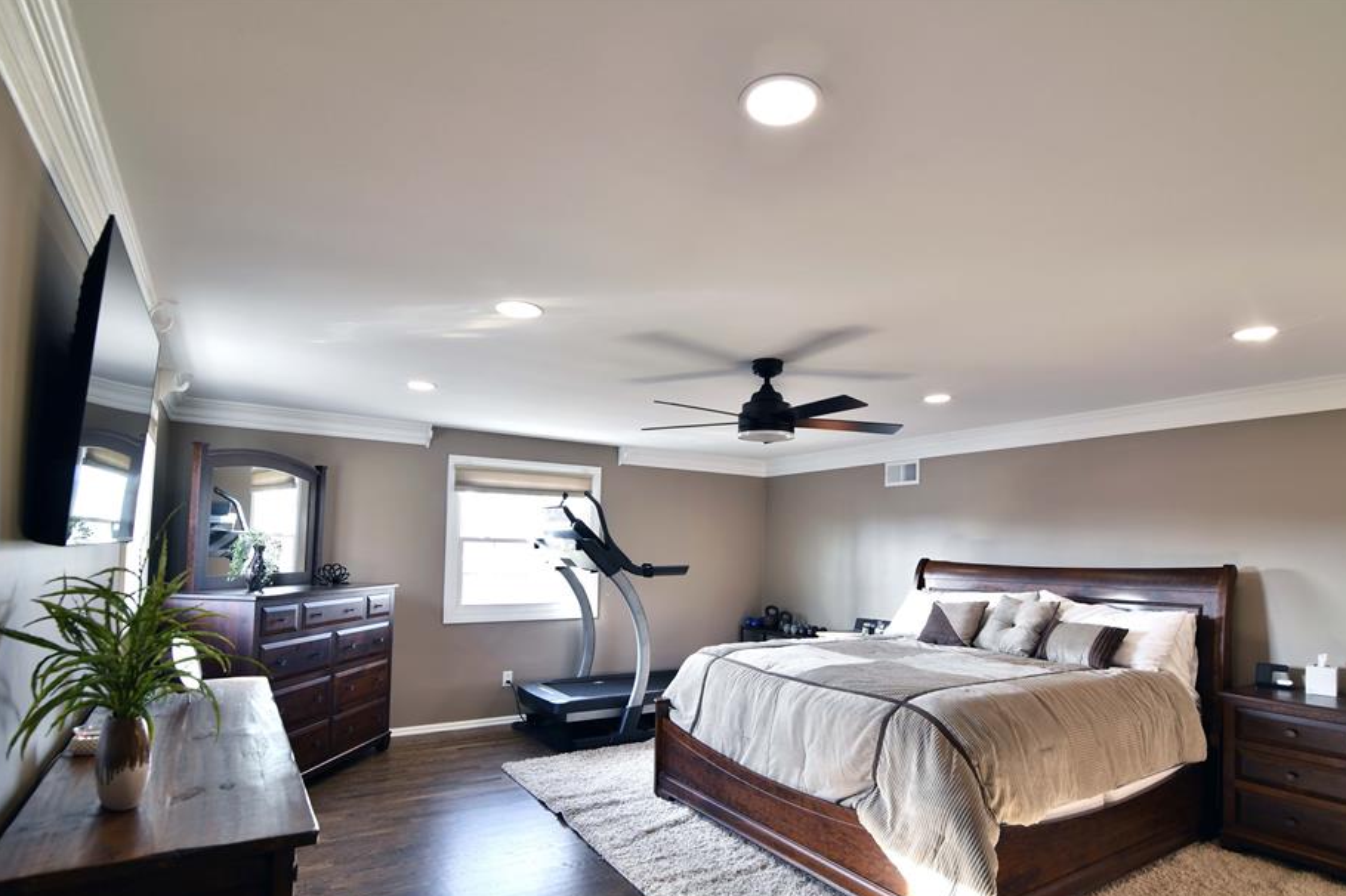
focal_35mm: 18
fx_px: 673
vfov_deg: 67.2
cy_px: 497
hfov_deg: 90.0
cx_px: 703
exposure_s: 1/13
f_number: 5.6
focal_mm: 16
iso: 400
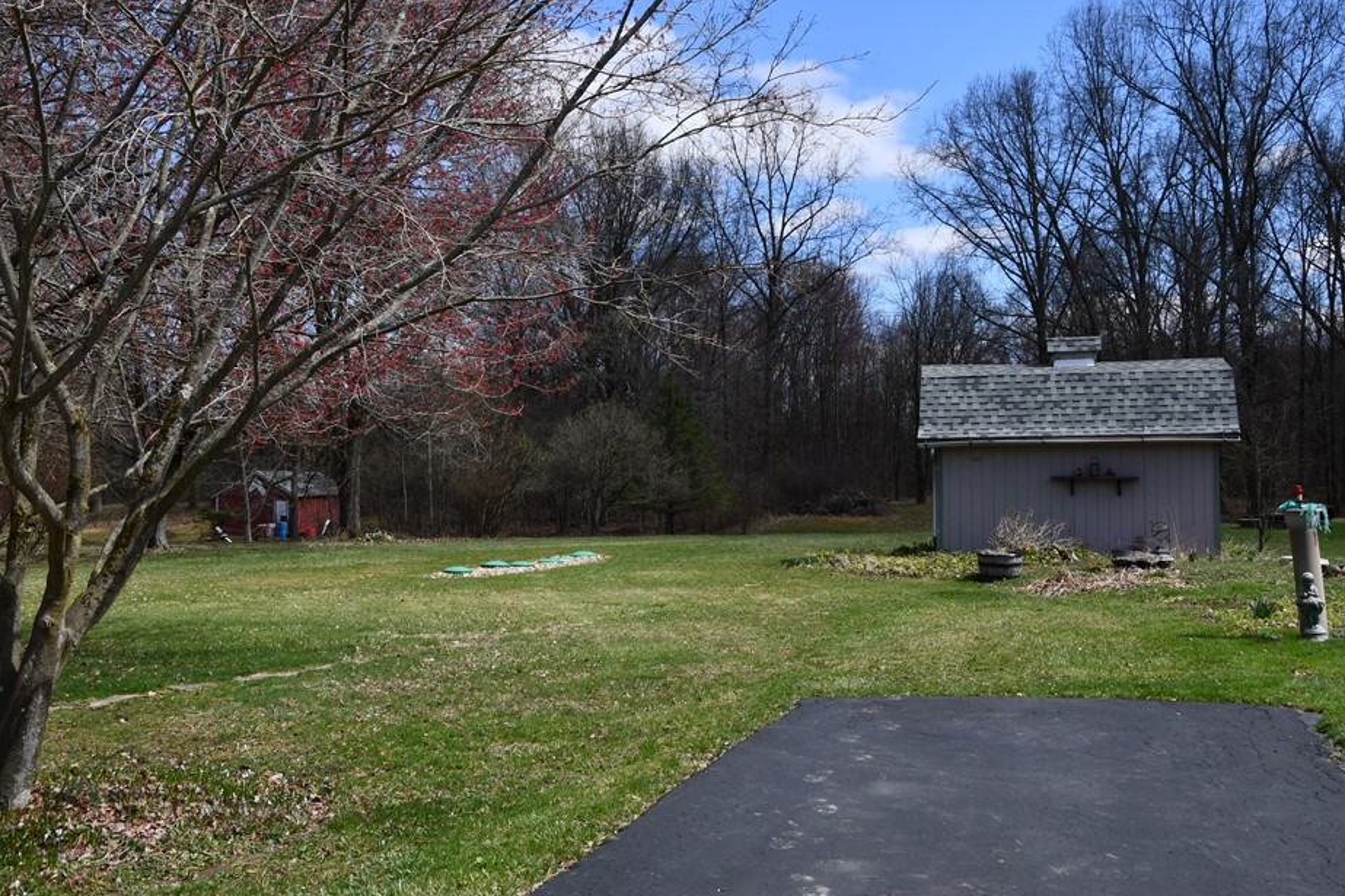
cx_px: 673
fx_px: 1494
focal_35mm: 40
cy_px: 444
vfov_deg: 33.4
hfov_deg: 48.5
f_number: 14
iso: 250
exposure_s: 1/250
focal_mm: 23
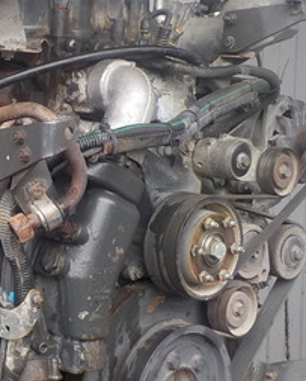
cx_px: -54
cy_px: 158
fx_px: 836
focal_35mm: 74
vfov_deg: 25.7
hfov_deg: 19.6
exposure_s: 1/30
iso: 140
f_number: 3.3
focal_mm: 4.1
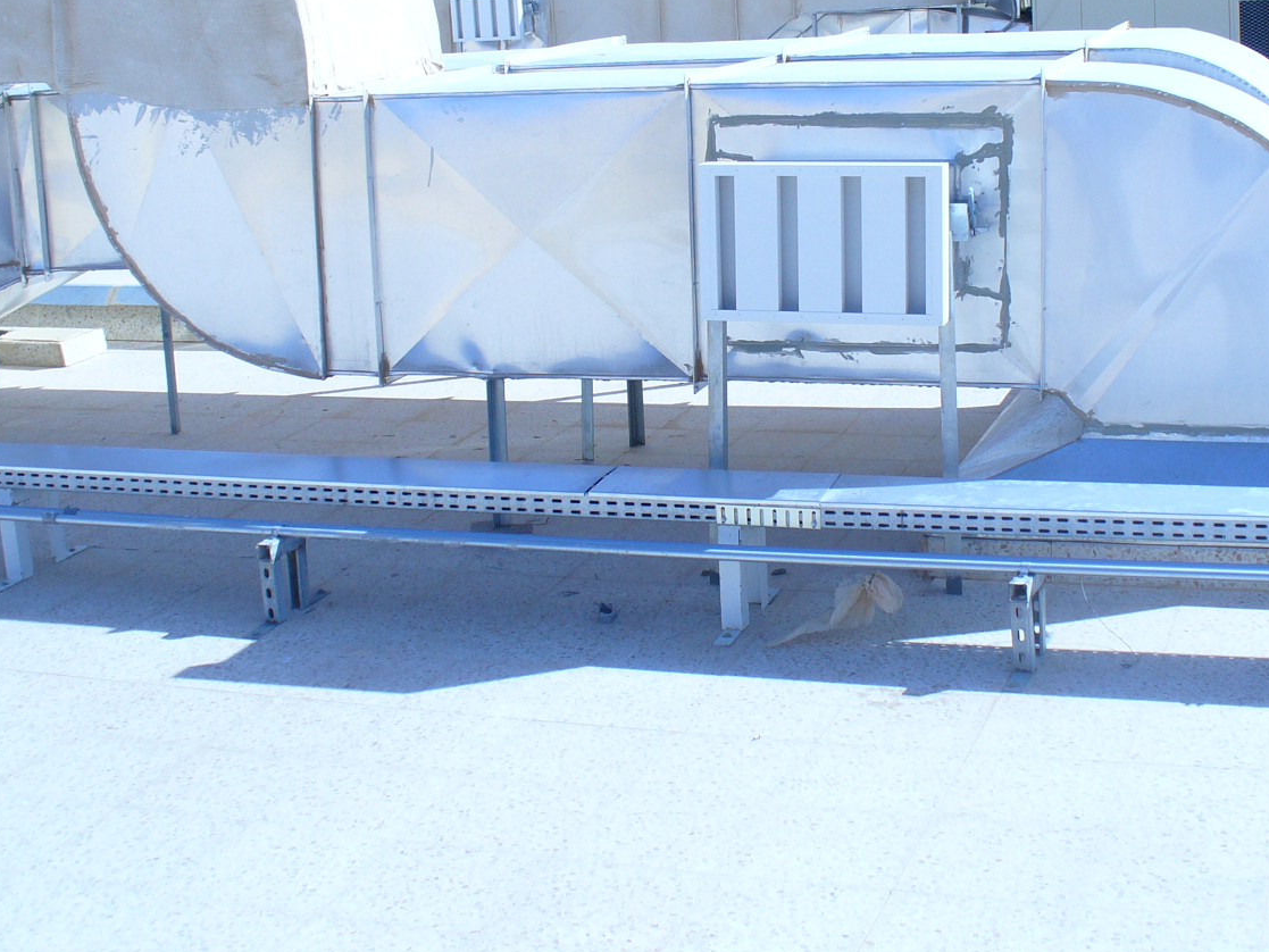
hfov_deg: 36.0
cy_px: 294
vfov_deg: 27.3
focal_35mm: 53
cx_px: 757
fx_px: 1943
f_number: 5.6
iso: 80
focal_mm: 6.1
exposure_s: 1/250
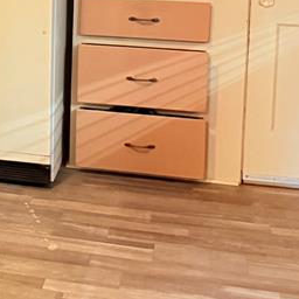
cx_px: -58
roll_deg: +0.0
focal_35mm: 85
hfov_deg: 19.3
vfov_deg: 19.5
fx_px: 831
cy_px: -29
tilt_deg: -5.6
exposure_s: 1/30
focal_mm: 6.76
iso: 800
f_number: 1.78
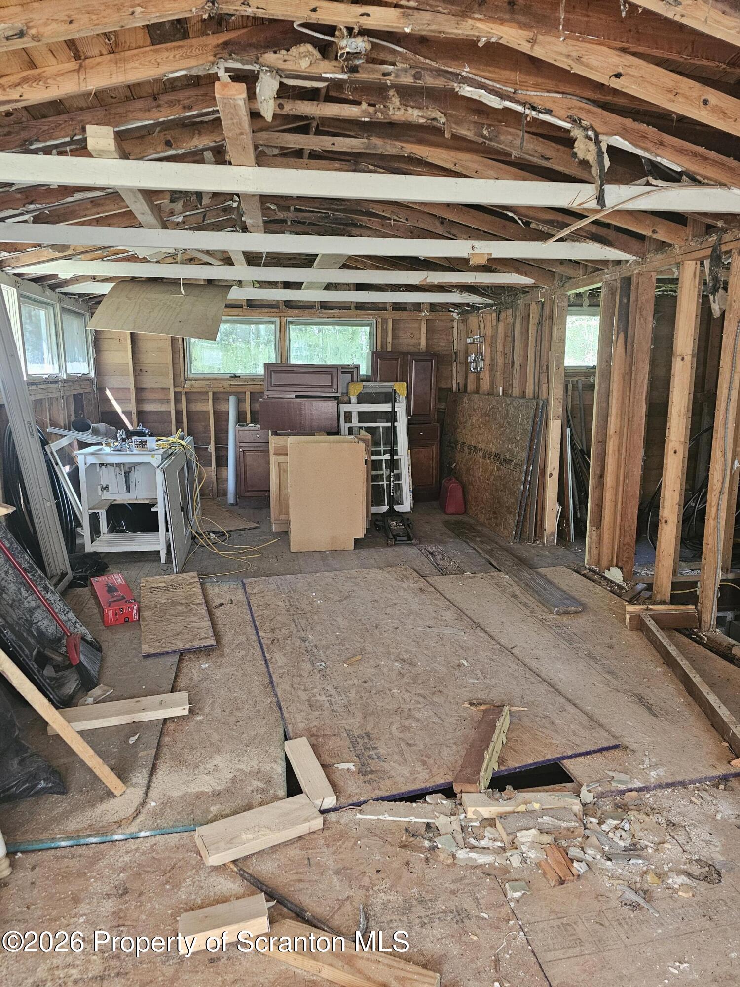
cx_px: 370
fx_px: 656
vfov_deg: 73.9
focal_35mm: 23
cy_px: 494
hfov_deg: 58.9
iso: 800
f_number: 1.7
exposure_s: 1/120
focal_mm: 6.3
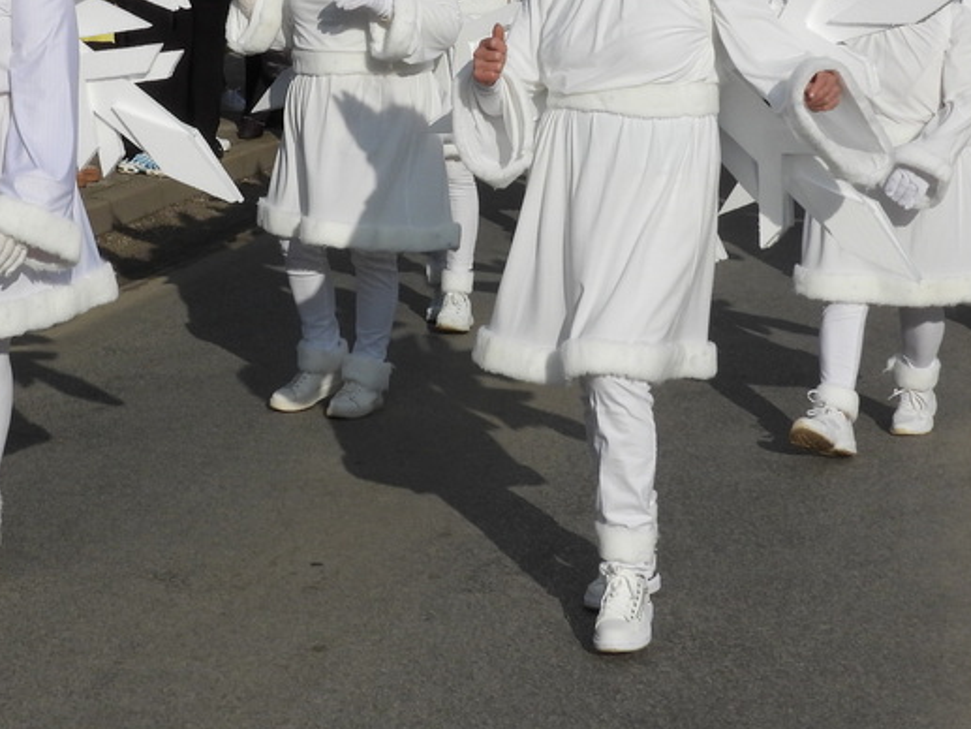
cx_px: 195
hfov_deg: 17.9
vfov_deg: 13.6
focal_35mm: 109
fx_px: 3058
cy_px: 207
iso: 100
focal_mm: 8.5
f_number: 4.5
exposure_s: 1/1600
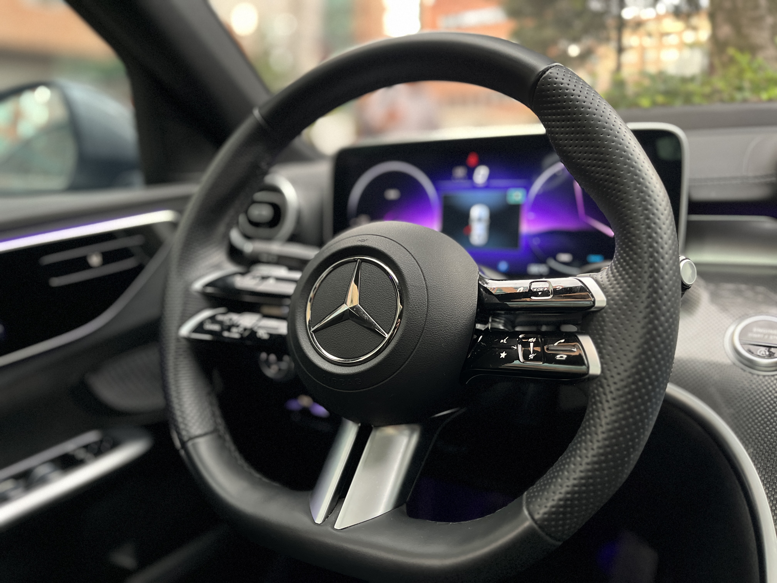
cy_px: 292
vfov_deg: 53.1
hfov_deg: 67.3
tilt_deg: -13.0
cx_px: 388
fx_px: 584
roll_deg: +0.9
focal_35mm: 26
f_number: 1.6
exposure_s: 1/40
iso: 640
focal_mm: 5.1
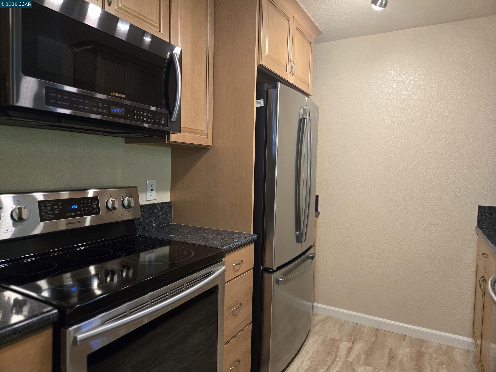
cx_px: 248
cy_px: 186
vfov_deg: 58.9
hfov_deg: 73.9
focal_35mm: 23
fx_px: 330
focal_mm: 5.4
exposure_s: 1/120
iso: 640
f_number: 1.8
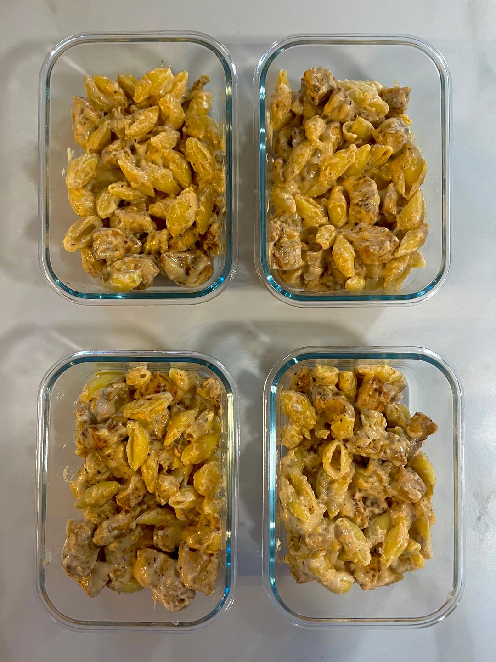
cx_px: 248
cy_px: 331
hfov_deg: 53.1
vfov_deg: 67.3
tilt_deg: -88.7
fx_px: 497
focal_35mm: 26
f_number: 1.6
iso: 125
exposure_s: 1/60
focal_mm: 5.1
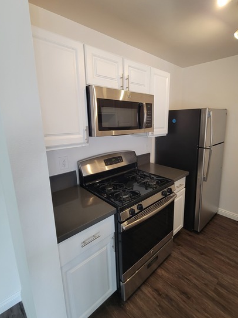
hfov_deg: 77.5
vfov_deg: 94.5
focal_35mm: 16
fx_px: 147
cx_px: 138
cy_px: 152
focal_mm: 2.2
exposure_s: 1/60
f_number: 2.2
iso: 200
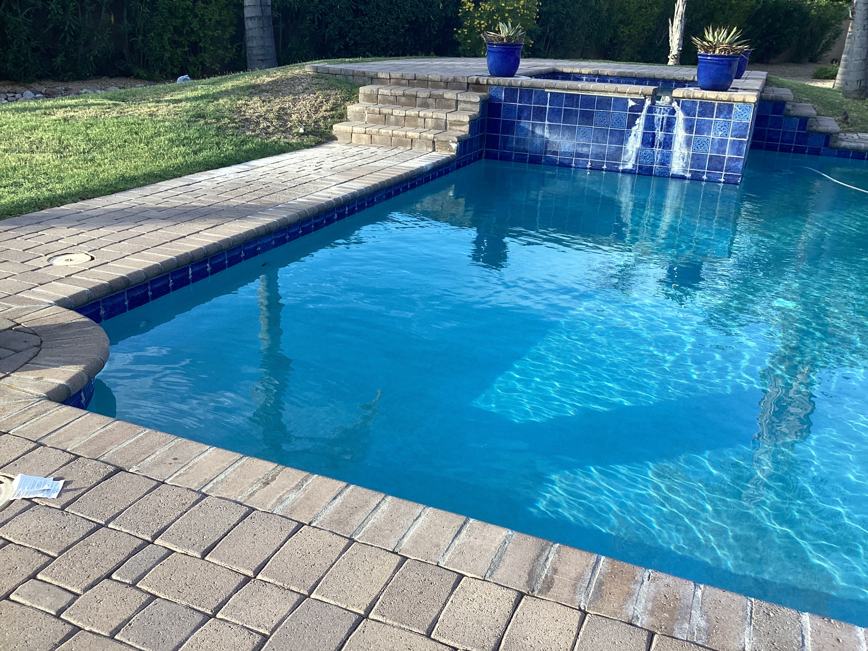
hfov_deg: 58.4
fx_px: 777
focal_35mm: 31
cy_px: 326
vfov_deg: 45.4
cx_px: 434
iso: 25
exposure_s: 1/157
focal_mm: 3.3
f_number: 2.4
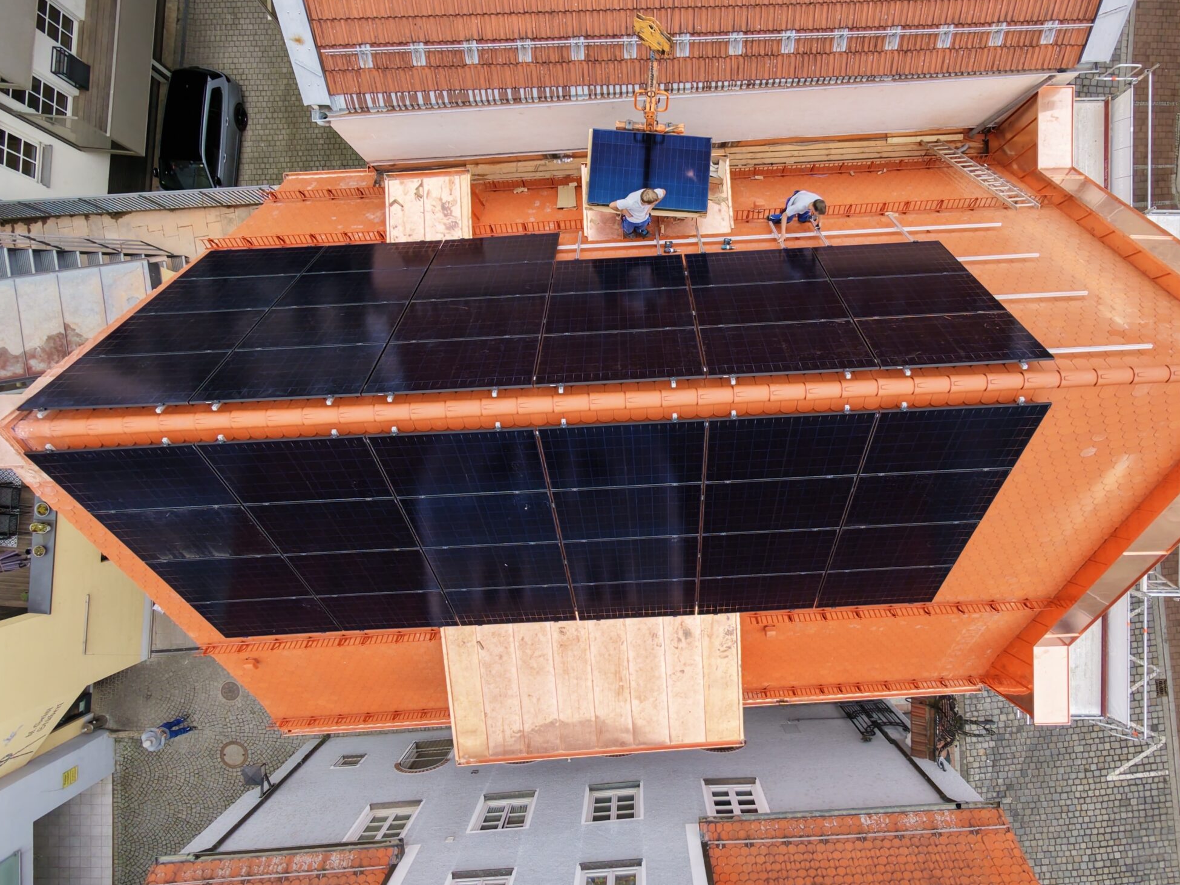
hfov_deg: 78.9
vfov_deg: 63.5
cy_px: 449
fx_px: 716
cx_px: 634
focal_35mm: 21
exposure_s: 1/240
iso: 100
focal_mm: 3.05
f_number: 2.2
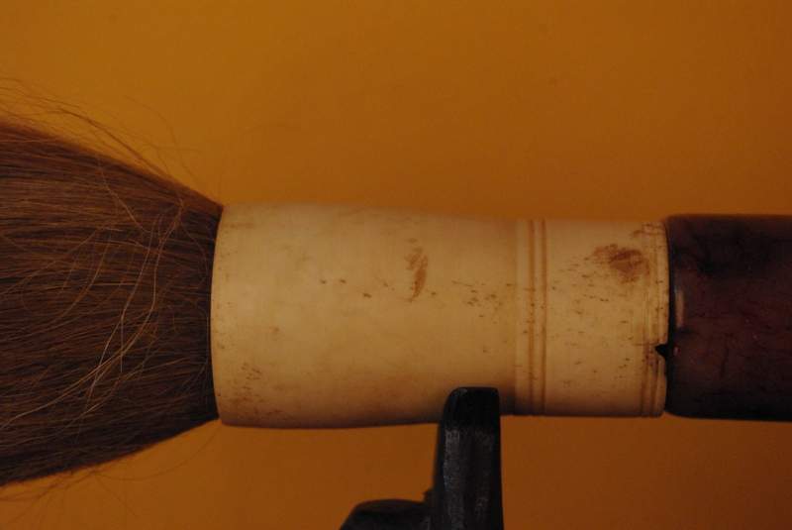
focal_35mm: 82
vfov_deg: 16.7
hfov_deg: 24.7
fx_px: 1806
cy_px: 265
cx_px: 396
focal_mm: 55
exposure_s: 1/45
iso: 1600
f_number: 8
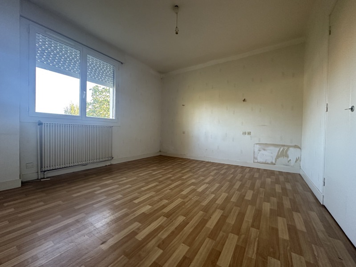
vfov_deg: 85.7
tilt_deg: -0.2
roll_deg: -0.6
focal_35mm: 14
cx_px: 178
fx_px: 144
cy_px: 134
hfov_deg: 102.1
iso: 320
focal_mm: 2.22
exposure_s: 1/84
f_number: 2.2
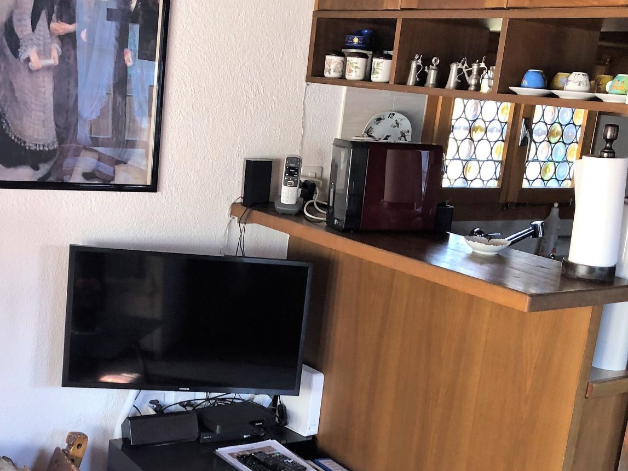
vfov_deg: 28.9
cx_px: 228
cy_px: 322
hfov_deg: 37.9
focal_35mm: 50
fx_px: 907
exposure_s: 1/15
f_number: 1.8
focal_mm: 3.99
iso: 40
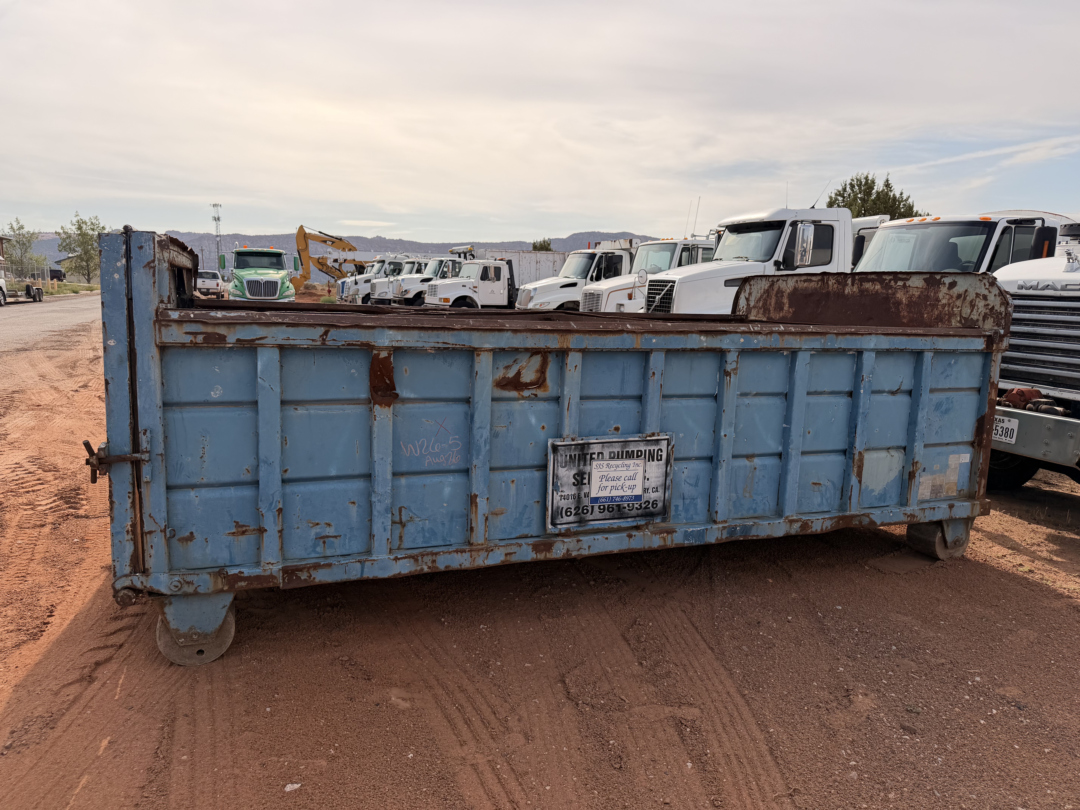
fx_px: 749
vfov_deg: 56.8
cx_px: 540
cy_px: 405
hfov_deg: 71.6
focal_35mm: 24
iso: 80
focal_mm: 6.76
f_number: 1.78
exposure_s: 1/5714
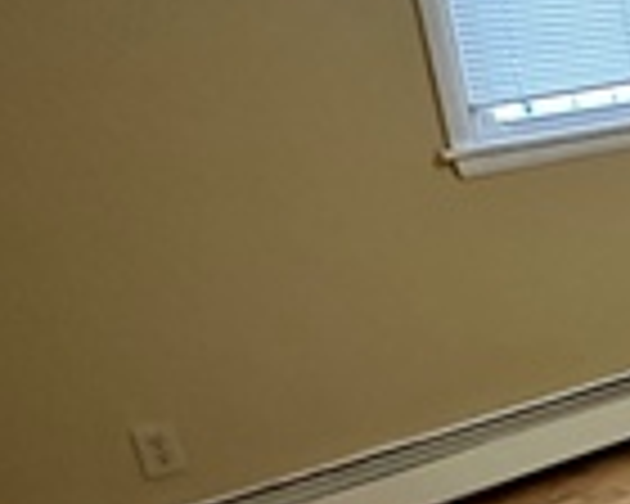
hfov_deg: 21.6
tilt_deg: -20.1
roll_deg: +2.8
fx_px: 1212
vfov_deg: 23.4
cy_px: 328
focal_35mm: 65
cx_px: 1060
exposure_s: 1/60
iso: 800
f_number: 2.2
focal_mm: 2.22
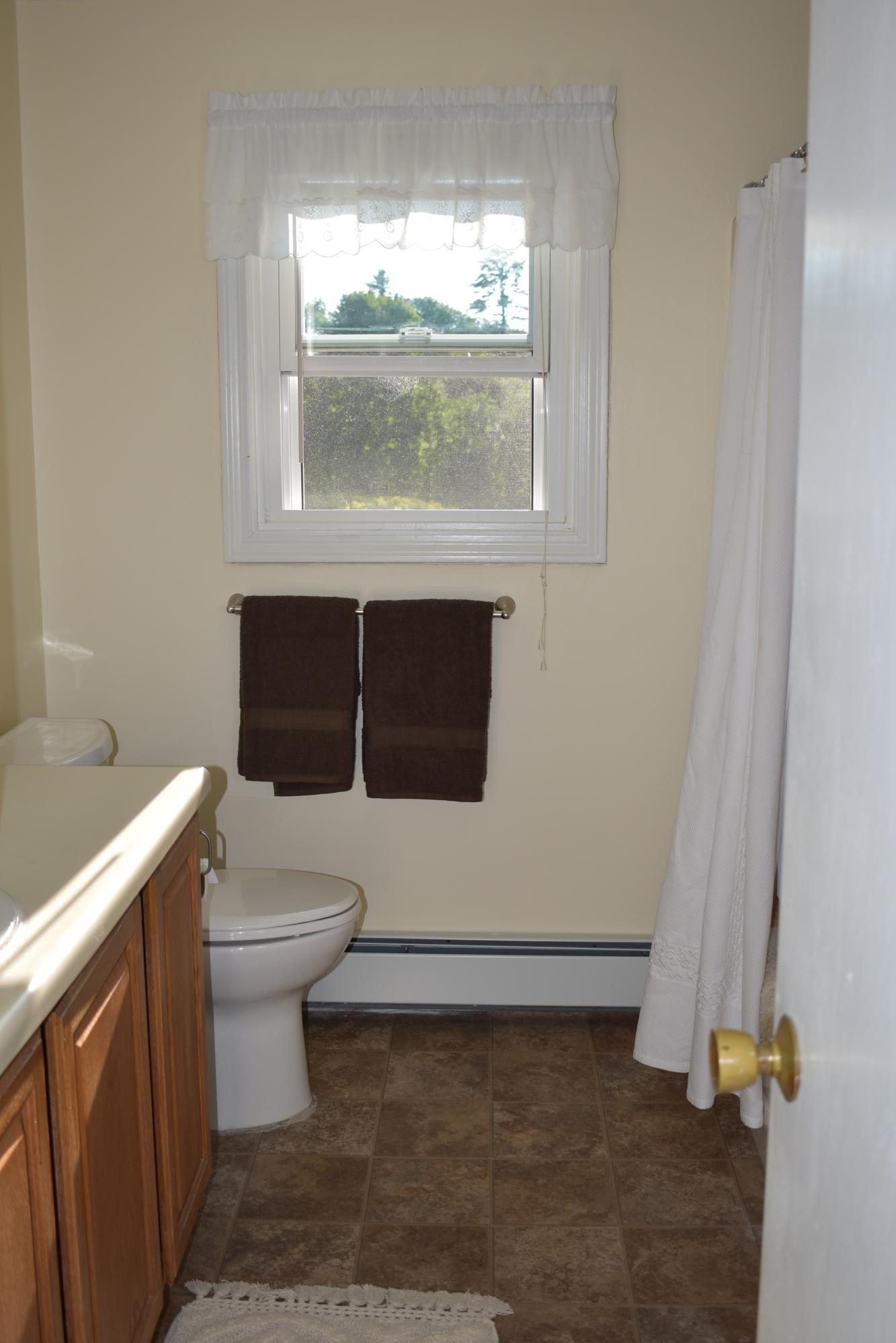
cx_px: 448
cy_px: 672
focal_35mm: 36
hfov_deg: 36.9
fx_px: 1344
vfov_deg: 53.1
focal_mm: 24
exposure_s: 1/160
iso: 100
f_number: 3.8
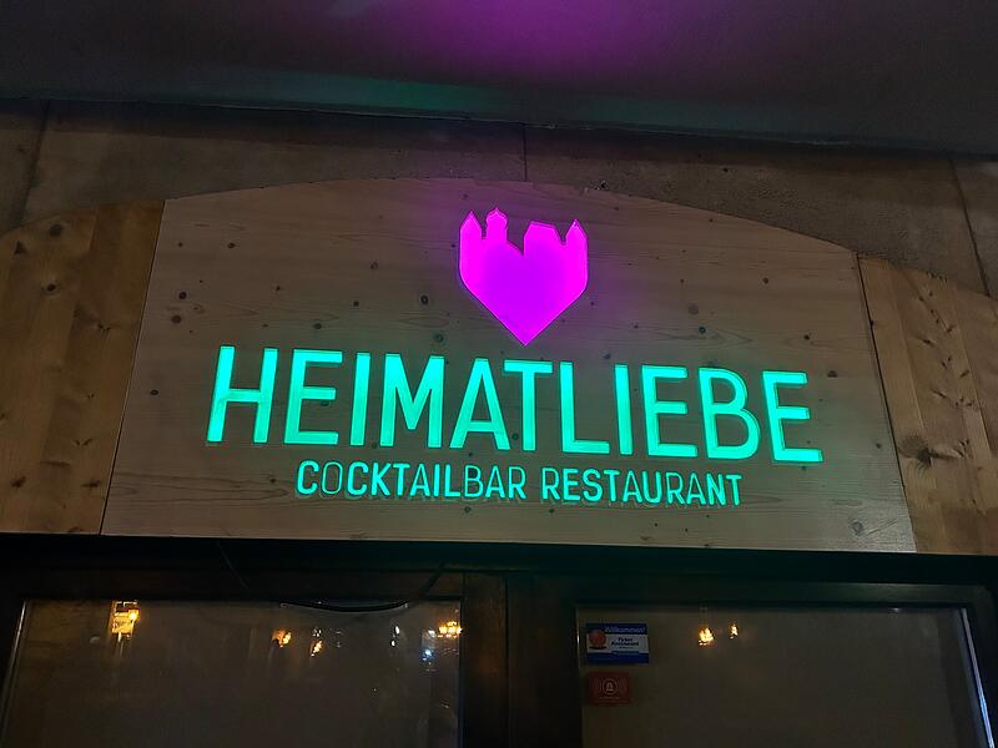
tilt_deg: +22.2
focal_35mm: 26
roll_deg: -0.4
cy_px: 374
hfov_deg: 67.3
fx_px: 750
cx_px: 499
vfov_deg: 53.1
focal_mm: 5.7
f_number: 1.5
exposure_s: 1/33
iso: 500
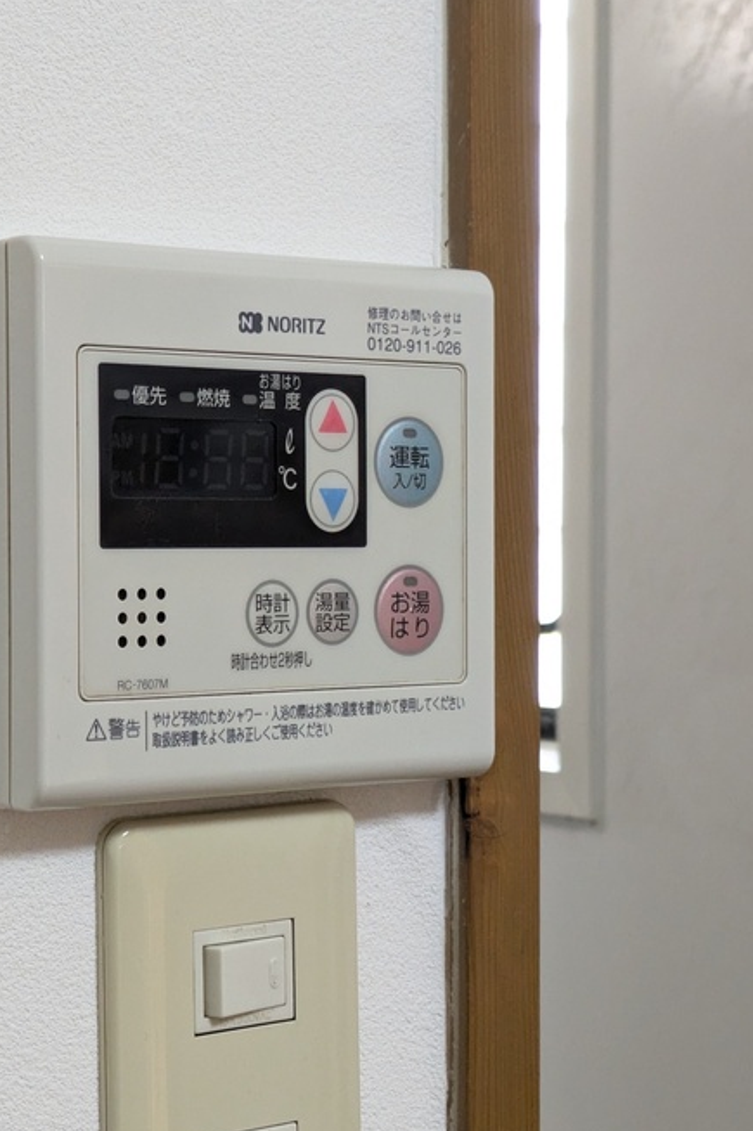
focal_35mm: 78
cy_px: 558
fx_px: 2448
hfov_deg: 17.4
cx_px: 213
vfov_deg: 26.0
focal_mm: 5.43
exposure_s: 1/100
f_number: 1.89
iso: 379
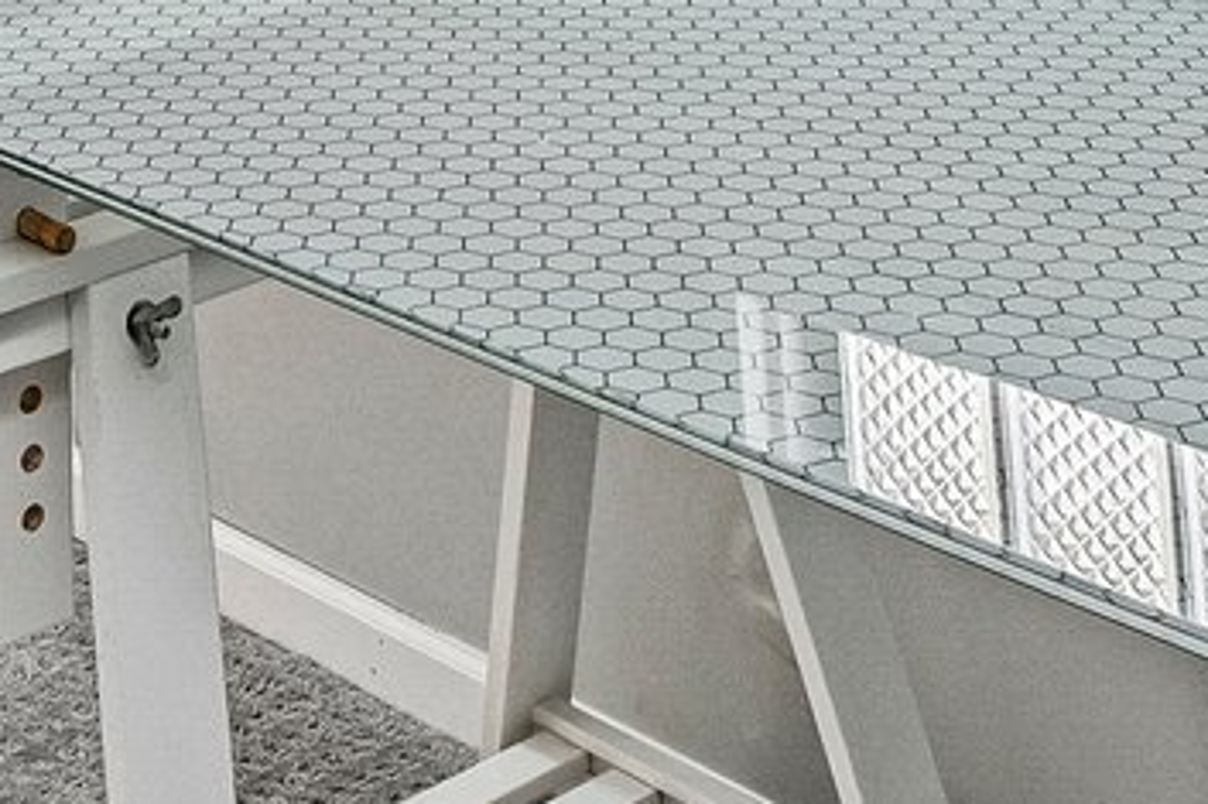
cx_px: 209
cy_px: -809
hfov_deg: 23.0
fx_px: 2918
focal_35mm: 87
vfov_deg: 13.4
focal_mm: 10
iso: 250
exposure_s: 1/15
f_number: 8
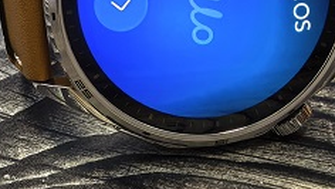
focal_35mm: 72
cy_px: -4
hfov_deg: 28.8
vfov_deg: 16.4
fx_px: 640
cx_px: 260
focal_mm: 1.95
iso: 250
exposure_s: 1/33.3
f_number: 2.2
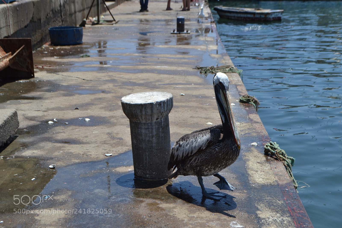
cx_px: 171
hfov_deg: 29.2
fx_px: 655
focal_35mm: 69
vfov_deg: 19.7
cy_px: 114
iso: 400
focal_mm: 46
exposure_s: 1/1250
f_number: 8
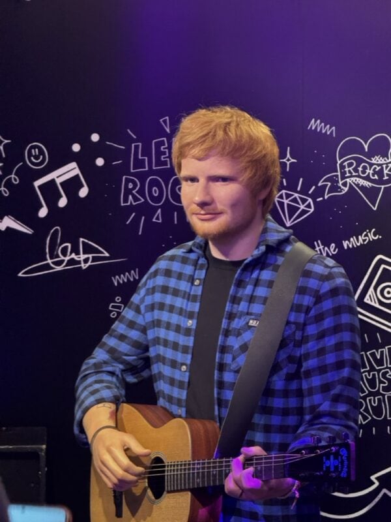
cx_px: 196
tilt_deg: -1.3
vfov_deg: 16.4
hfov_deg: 12.3
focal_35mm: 120
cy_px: 261
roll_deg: +1.2
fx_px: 1807
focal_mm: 15.66
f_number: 2.8
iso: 800
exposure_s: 1/33
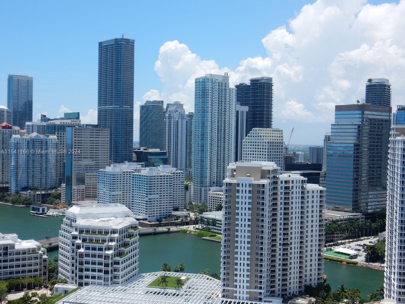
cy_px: 152
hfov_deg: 37.5
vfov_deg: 28.6
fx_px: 597
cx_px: 202
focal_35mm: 51
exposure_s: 1/1250
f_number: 4.5
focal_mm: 9
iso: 125
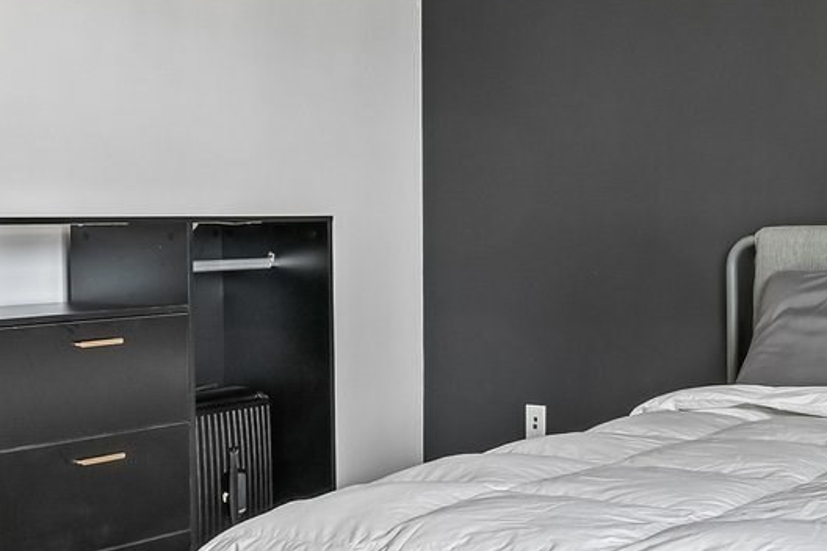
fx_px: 1424
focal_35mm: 62
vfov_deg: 21.9
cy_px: 220
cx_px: 587
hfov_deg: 32.0
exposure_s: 1/40
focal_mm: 16
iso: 400
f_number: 8
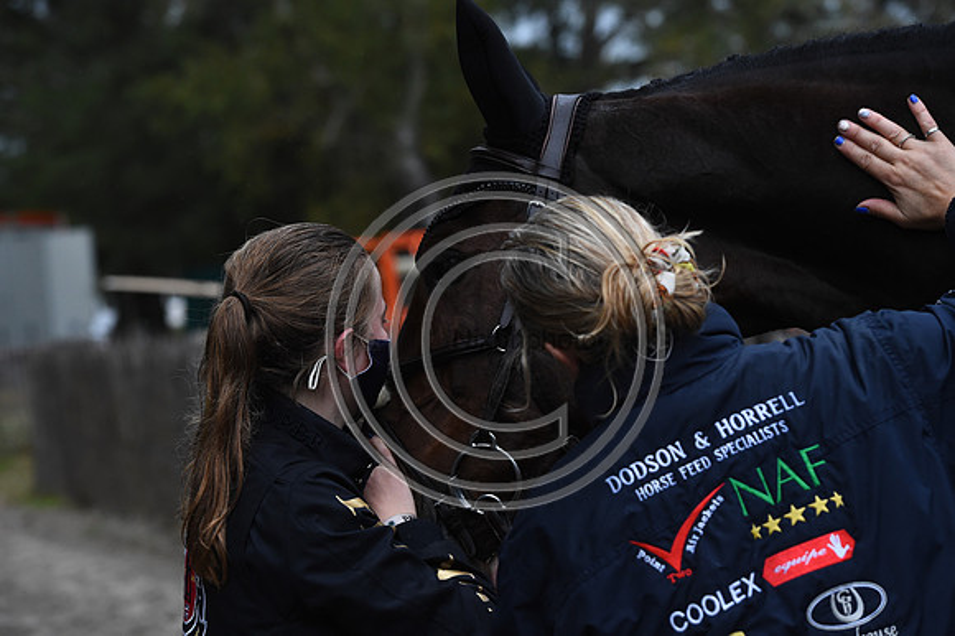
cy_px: 318
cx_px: 478
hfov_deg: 17.1
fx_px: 3181
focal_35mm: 120
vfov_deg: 11.4
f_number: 6.3
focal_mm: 120
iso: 3200
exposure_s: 1/640
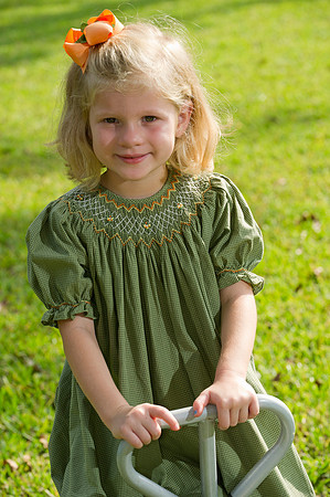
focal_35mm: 116
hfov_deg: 11.8
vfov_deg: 17.7
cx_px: 165
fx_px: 1599
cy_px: 248
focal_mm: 116
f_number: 6.3
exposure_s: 1/250
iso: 320
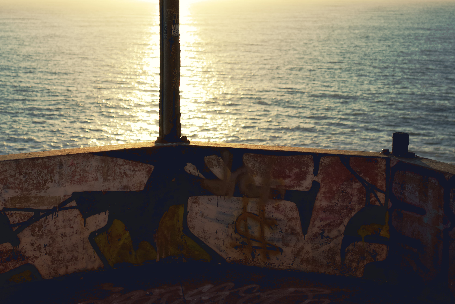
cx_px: 173
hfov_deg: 32.2
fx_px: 784
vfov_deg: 21.7
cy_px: 83
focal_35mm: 62
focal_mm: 35
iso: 100
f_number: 2.8
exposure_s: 1/1000
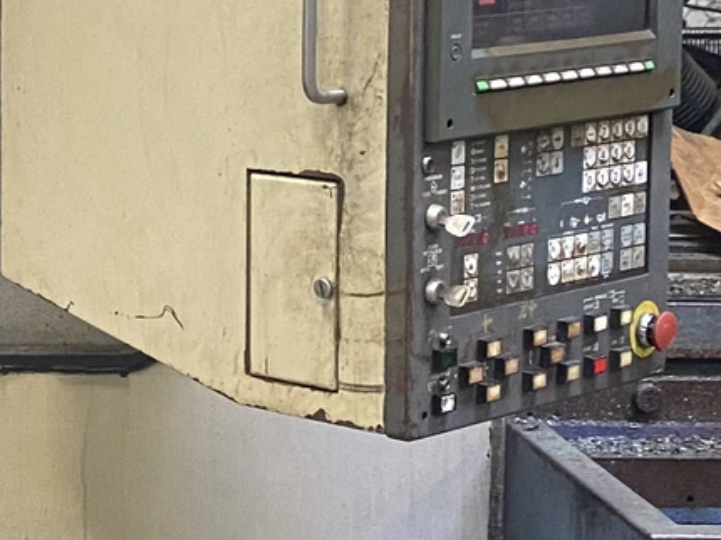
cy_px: 57
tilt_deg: -3.0
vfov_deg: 12.1
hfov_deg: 15.3
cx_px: -275
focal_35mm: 121
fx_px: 2519
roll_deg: -0.3
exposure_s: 1/60
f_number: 1.8
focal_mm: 4.25
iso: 250
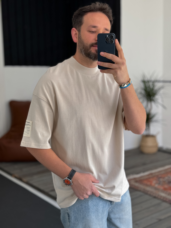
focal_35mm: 48
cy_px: 114
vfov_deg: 39.7
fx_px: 316
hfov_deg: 30.3
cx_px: 86
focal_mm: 6.86
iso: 64
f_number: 1.8
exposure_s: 1/150
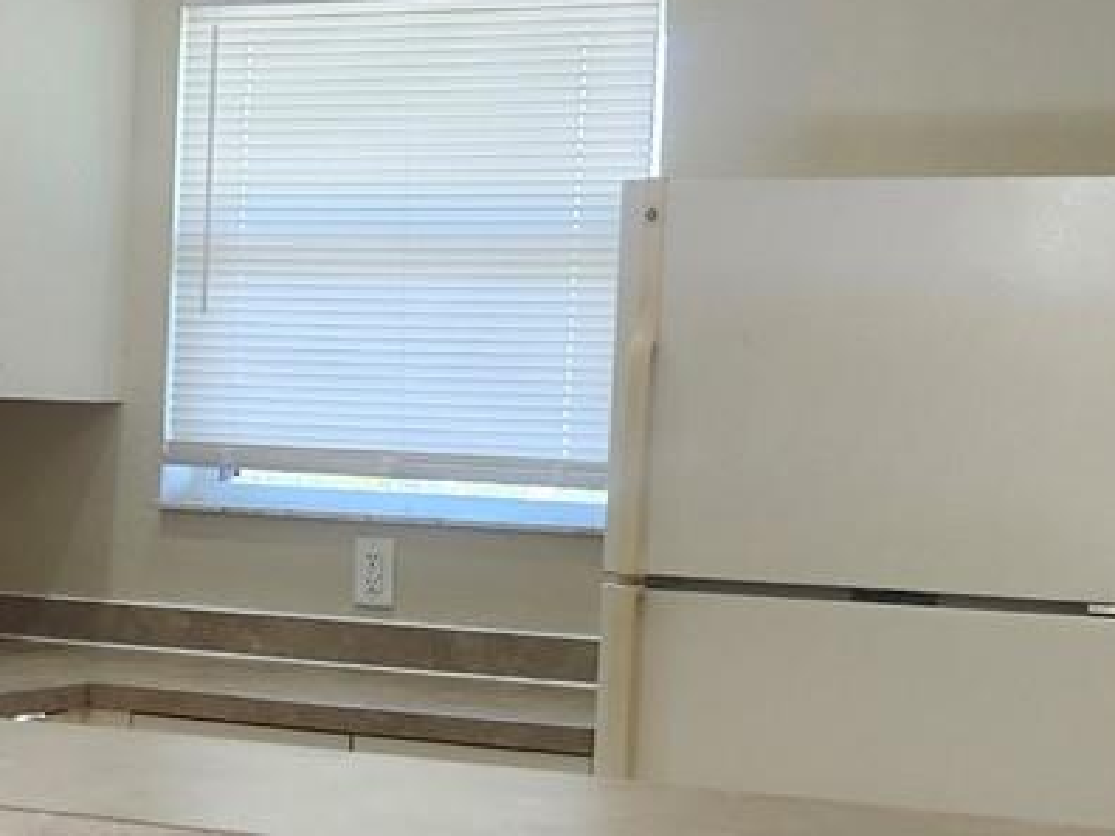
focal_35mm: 93
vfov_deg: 15.9
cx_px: 203
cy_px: 543
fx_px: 2996
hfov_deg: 20.8
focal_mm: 5.54
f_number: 1.8
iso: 200
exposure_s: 1/120
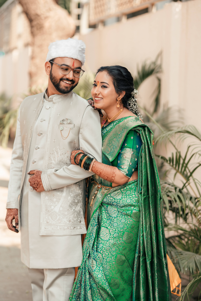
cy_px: 150
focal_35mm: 85
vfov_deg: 23.9
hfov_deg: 16.1
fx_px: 712
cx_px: 100
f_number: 2
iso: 100
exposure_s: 1/800
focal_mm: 85
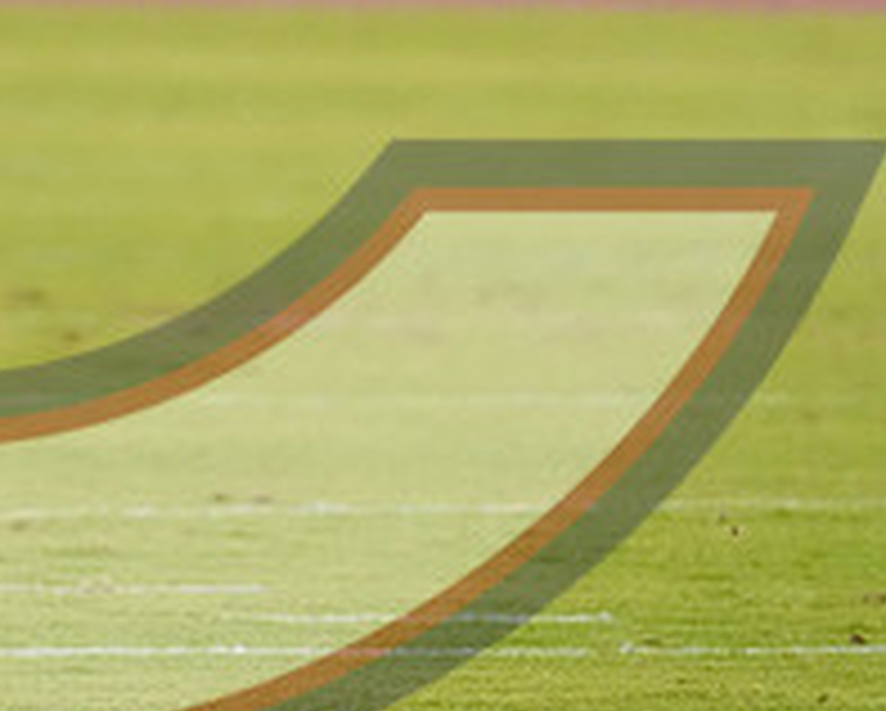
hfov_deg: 1.7
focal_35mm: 1105
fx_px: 29004
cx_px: -99
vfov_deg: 1.4
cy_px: -43
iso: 6400
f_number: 5.6
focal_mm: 400
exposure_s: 1/1000
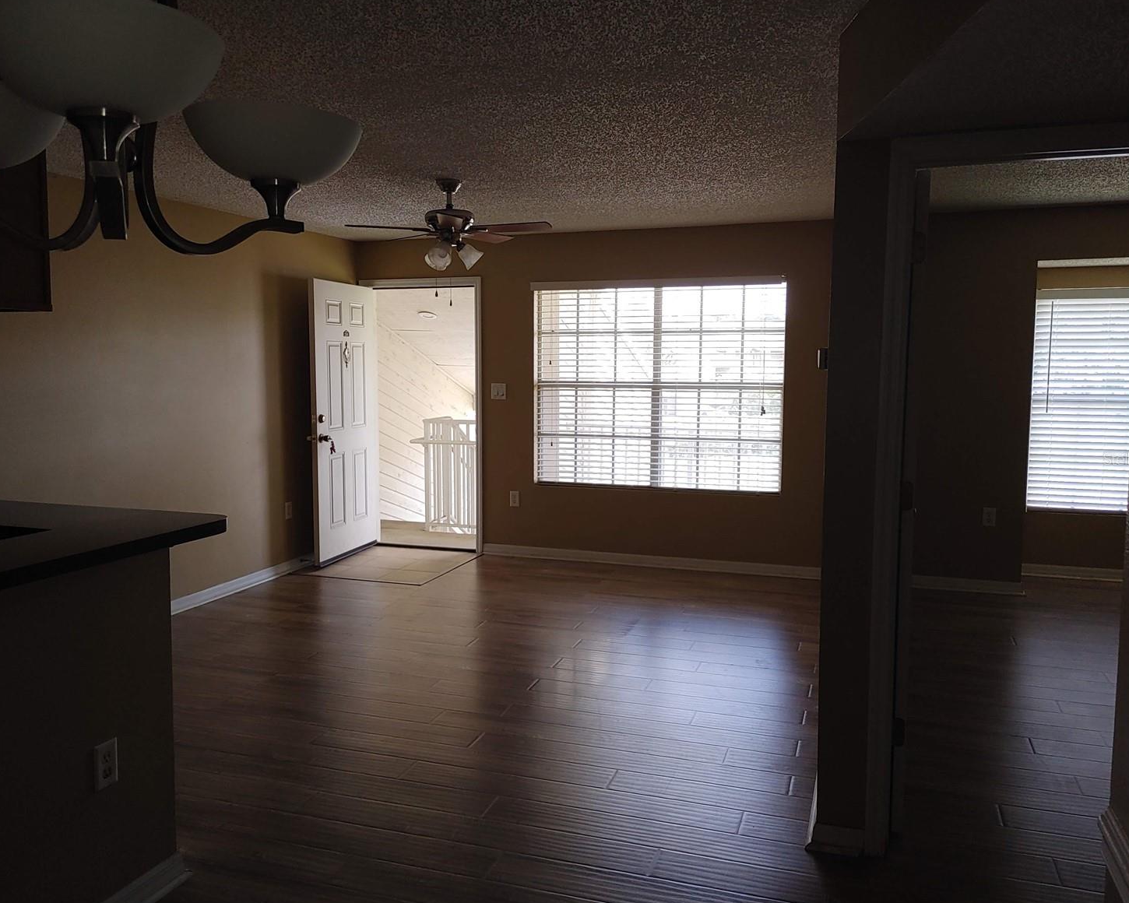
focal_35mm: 28
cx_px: 554
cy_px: 459
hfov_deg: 62.2
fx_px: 936
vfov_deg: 51.5
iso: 50
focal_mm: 4.81
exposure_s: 1/120
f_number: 1.8
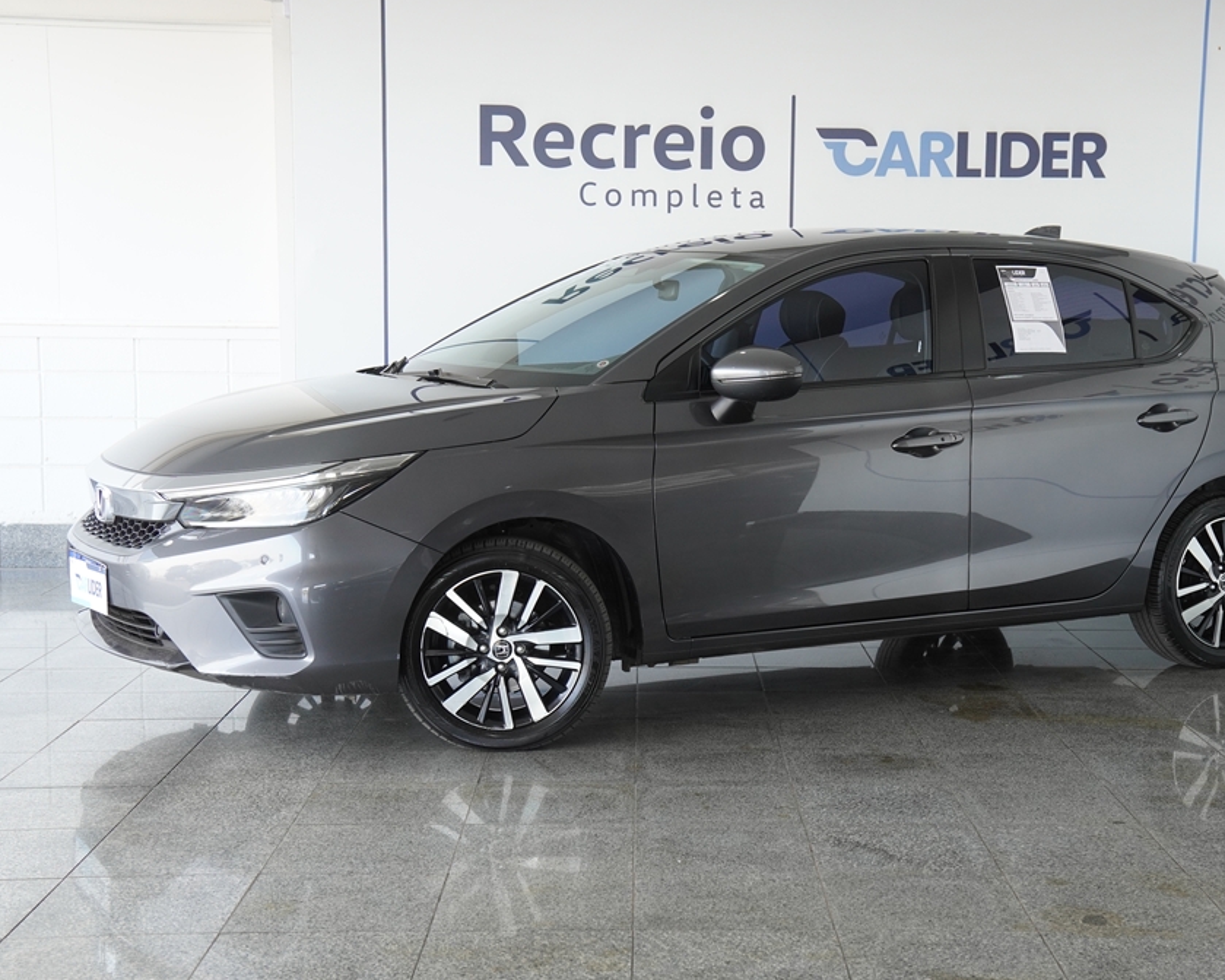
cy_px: 497
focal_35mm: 55
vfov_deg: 27.6
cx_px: 713
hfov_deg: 34.1
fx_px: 1994
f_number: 4
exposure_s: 1/160
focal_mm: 32
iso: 500
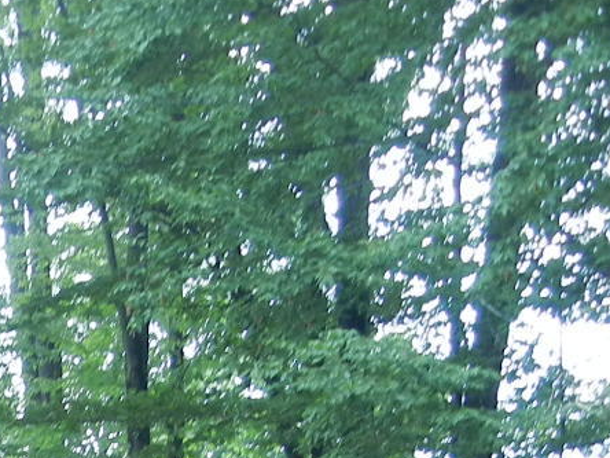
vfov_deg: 8.0
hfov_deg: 10.3
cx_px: -543
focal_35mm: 180
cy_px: 817
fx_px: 3172
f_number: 3.7
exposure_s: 1/125
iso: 160
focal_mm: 7.1
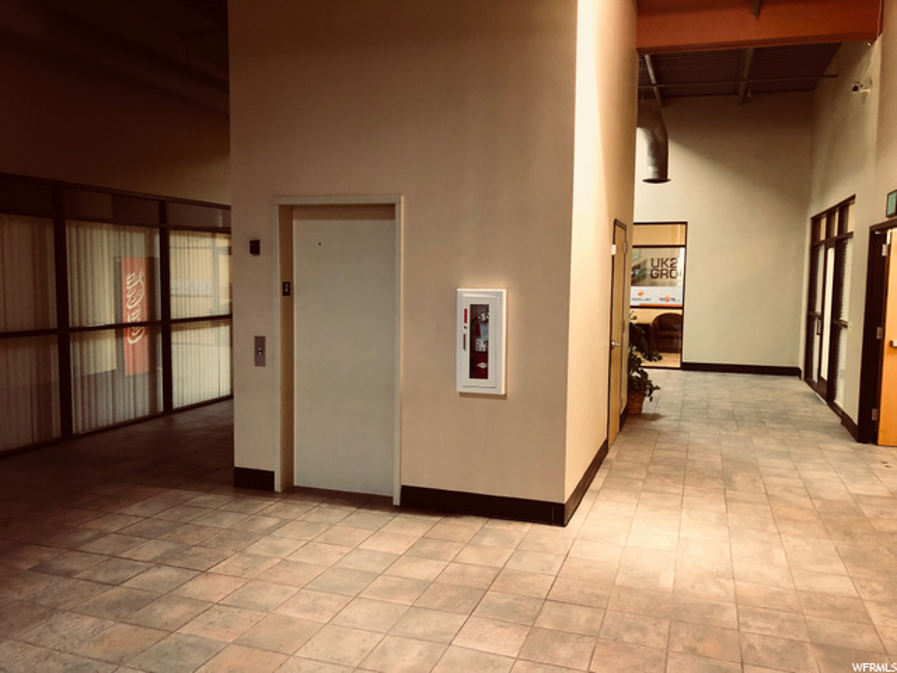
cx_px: 448
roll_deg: -1.1
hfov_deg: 63.4
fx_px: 726
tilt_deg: -3.8
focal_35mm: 28
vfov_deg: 49.7
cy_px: 336
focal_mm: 4
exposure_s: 1/15
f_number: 1.8
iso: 64
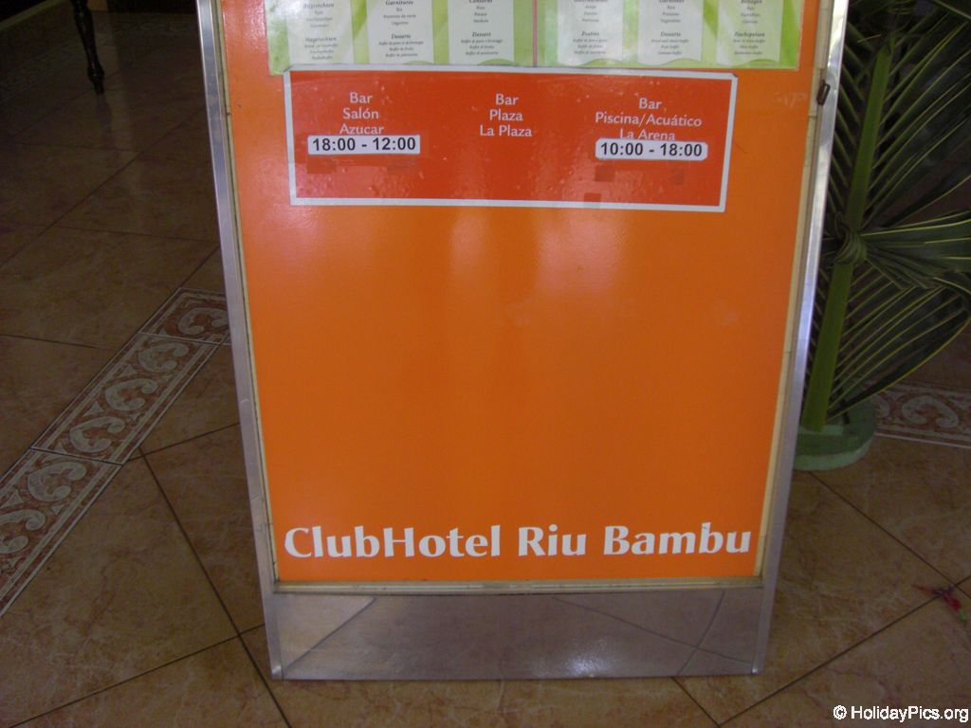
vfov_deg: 37.7
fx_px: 1066
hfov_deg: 49.0
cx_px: 486
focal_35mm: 38
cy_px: 364
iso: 200
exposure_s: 1/80
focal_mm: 6.2
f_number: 2.7
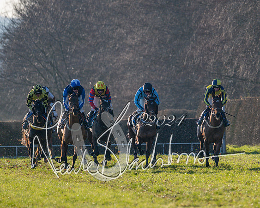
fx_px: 4660
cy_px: 77
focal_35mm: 606
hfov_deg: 3.2
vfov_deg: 2.6
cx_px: 205
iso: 400
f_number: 5
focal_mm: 400
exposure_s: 1/2500
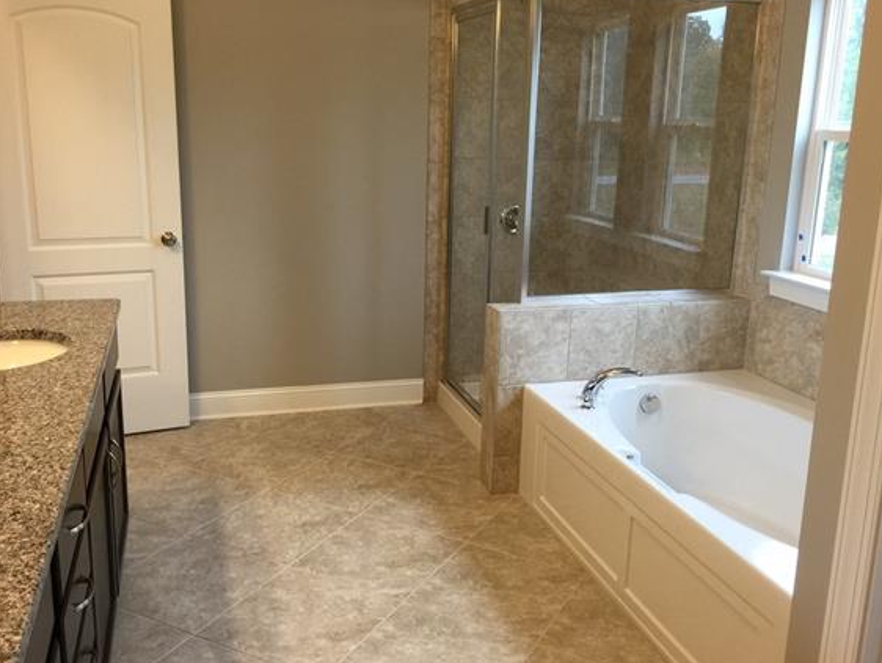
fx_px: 841
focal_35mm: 33
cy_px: 314
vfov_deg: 43.0
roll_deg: -2.2
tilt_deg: -12.1
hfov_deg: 55.3
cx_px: 447
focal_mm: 4.15
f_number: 2.2
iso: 50
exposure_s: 1/30
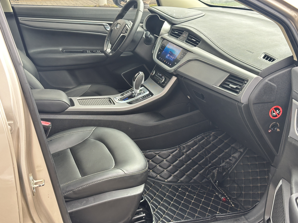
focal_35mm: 48
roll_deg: +0.7
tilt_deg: -18.7
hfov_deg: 39.7
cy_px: 112
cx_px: 149
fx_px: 413
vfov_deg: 30.3
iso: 100
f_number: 1.78
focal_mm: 6.86
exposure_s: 1/60
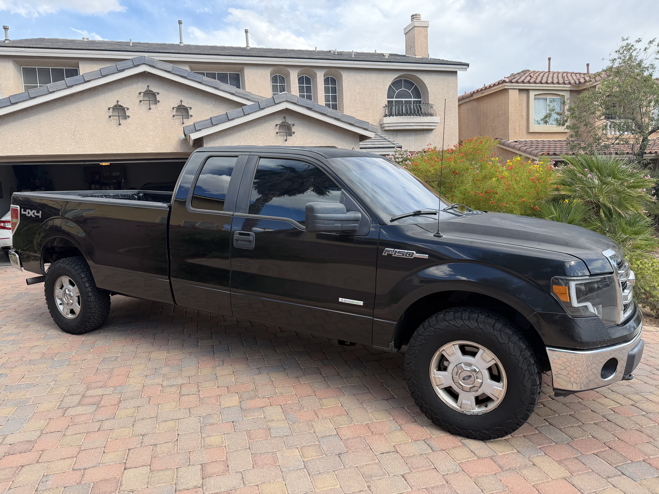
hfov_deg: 71.6
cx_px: 330
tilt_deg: -6.6
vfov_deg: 56.8
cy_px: 247
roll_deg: +2.7
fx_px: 457
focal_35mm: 24
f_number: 1.78
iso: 100
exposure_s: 1/1493
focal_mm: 6.76
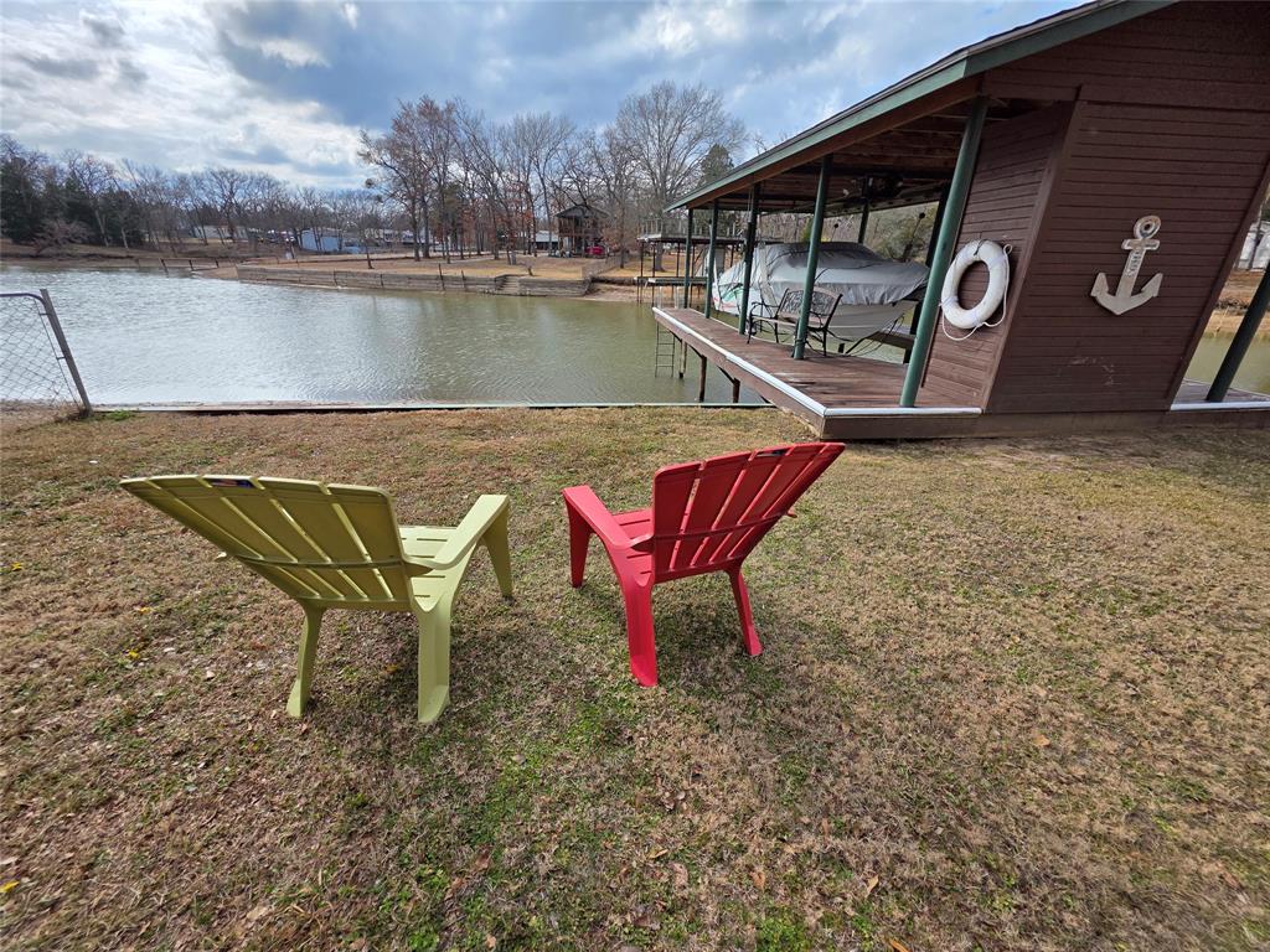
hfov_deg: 106.2
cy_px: 476
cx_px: 635
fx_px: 477
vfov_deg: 89.9
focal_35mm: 13
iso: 40
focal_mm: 2.2
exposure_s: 1/1951
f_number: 1.9
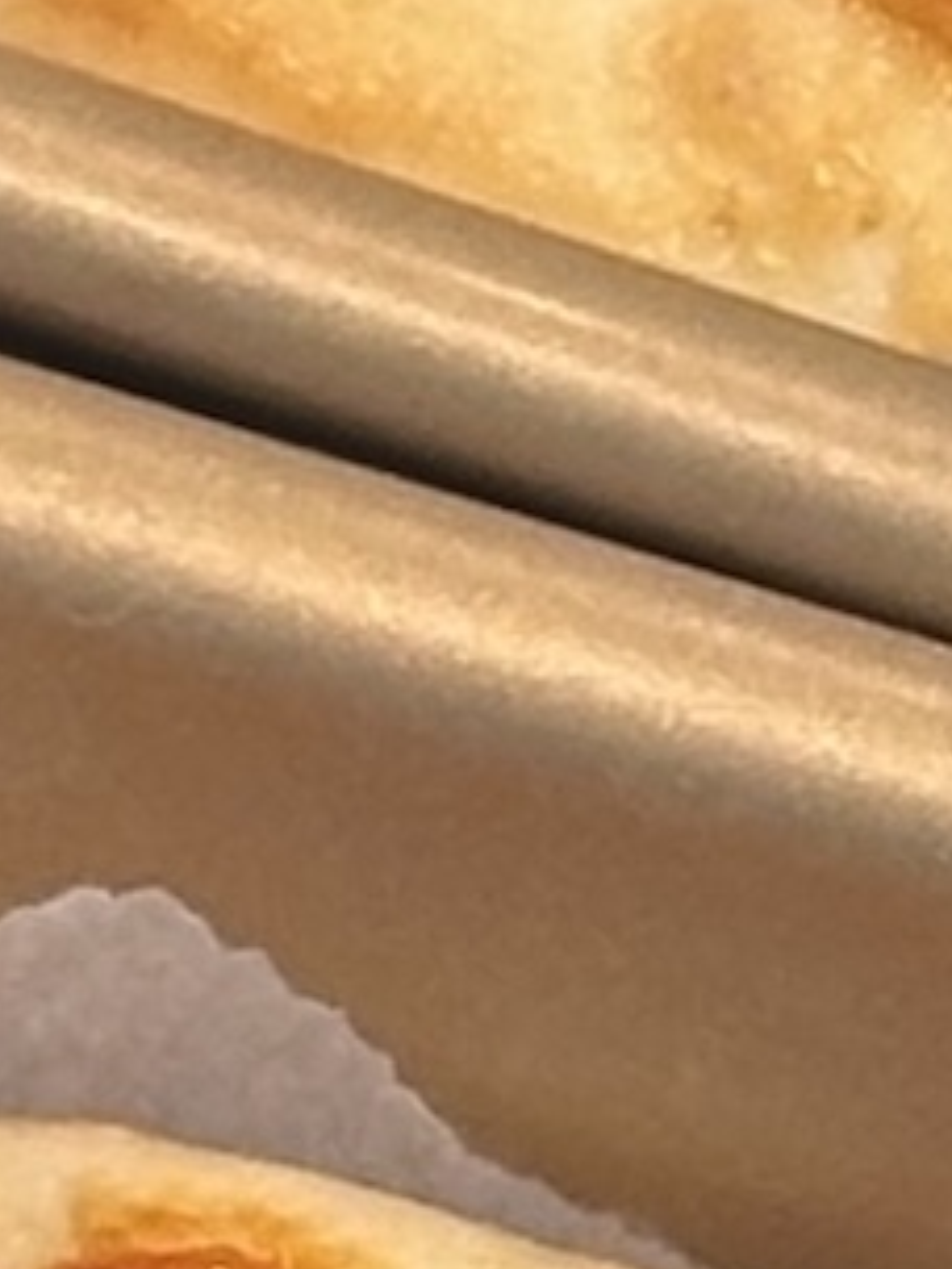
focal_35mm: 418
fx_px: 15328
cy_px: 2932
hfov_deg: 3.5
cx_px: 1816
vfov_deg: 4.6
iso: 125
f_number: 1.78
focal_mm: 6.86
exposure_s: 1/60
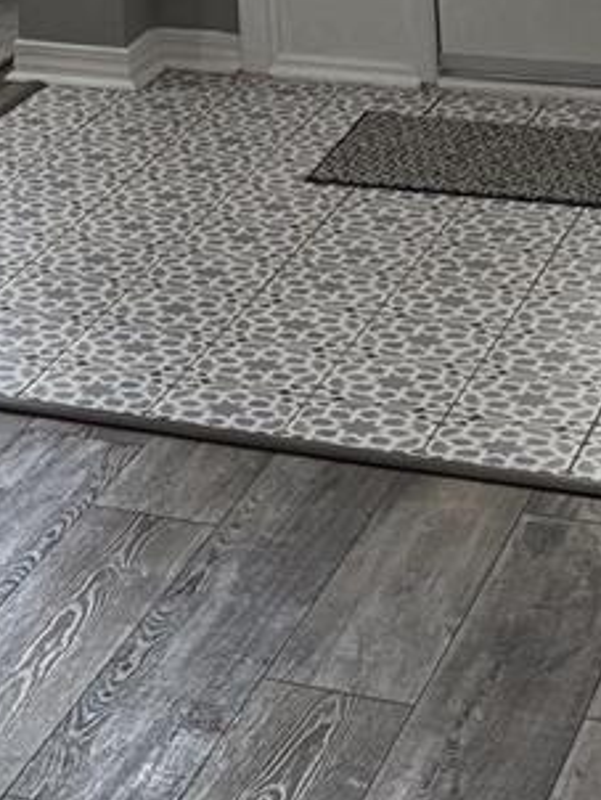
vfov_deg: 14.7
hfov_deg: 11.2
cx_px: -532
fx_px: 2820
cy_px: -509
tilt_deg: -3.0
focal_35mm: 122
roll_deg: +4.4
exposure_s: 1/60
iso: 125
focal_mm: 6.76
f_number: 1.78
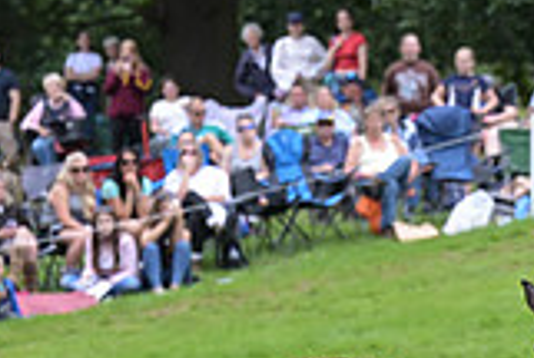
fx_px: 6687
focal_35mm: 450
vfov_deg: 3.1
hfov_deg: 4.5
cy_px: 562
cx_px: 945
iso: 1400
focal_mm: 125
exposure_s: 1/1250
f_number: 5.6
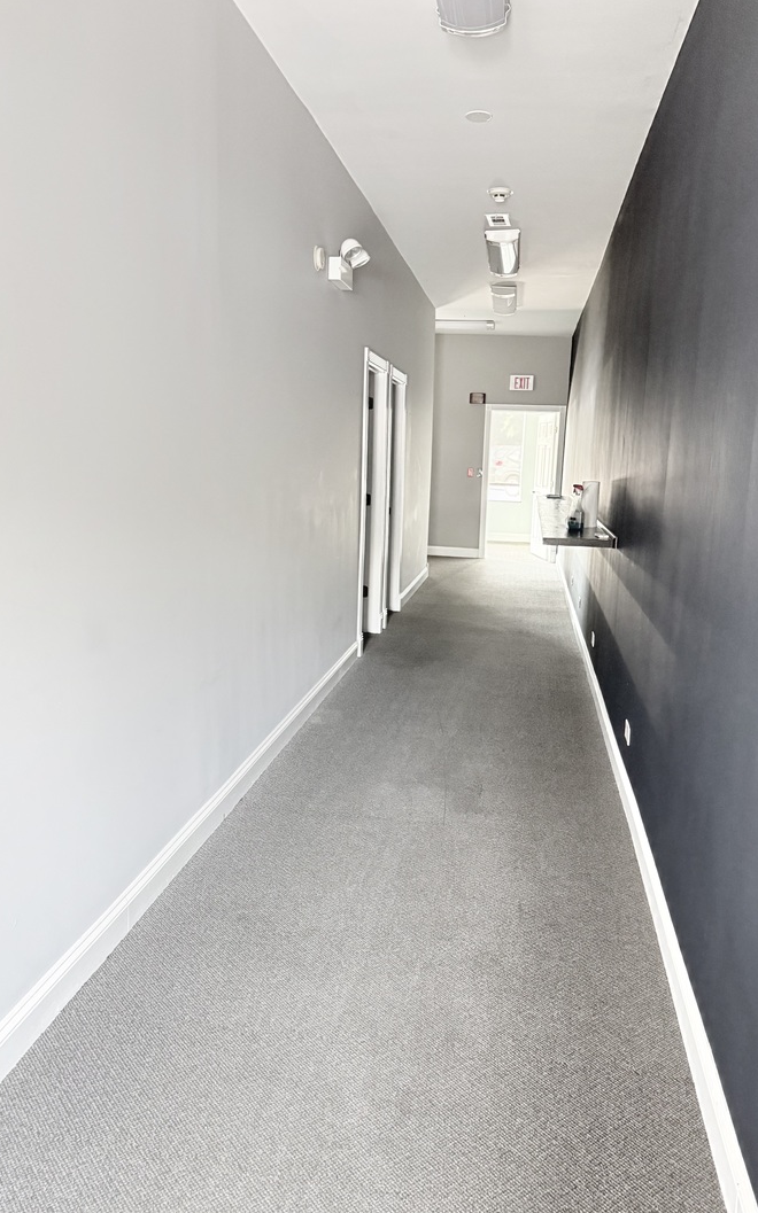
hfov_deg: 47.5
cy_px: 606
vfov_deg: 70.4
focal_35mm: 26
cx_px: 418
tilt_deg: -10.5
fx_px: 860
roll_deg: -2.5
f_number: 1.78
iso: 800
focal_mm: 6.76
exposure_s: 1/44
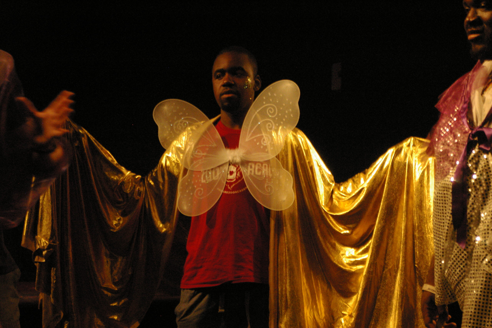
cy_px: 164
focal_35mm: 98
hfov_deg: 20.9
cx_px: 246
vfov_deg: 14.0
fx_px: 1333
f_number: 4.5
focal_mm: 65
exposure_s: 1/125
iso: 1600
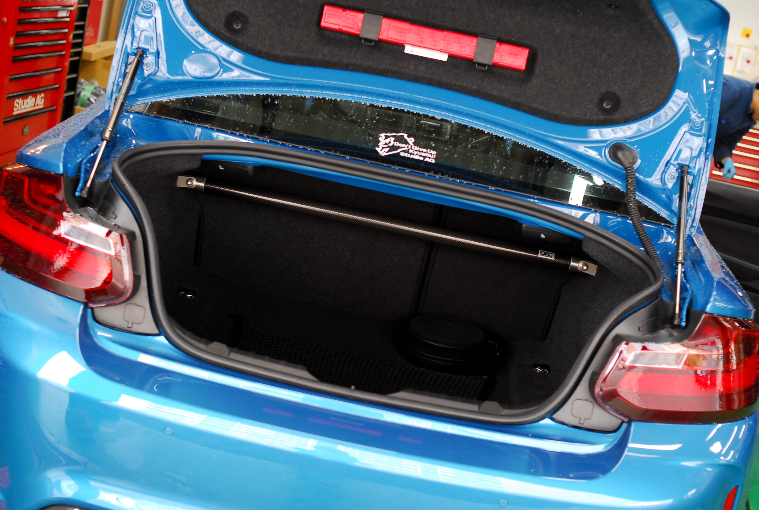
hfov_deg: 37.8
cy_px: 255
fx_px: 1109
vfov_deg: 25.9
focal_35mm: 52
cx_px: 380
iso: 400
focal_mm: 35
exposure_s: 1/20
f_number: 3.2
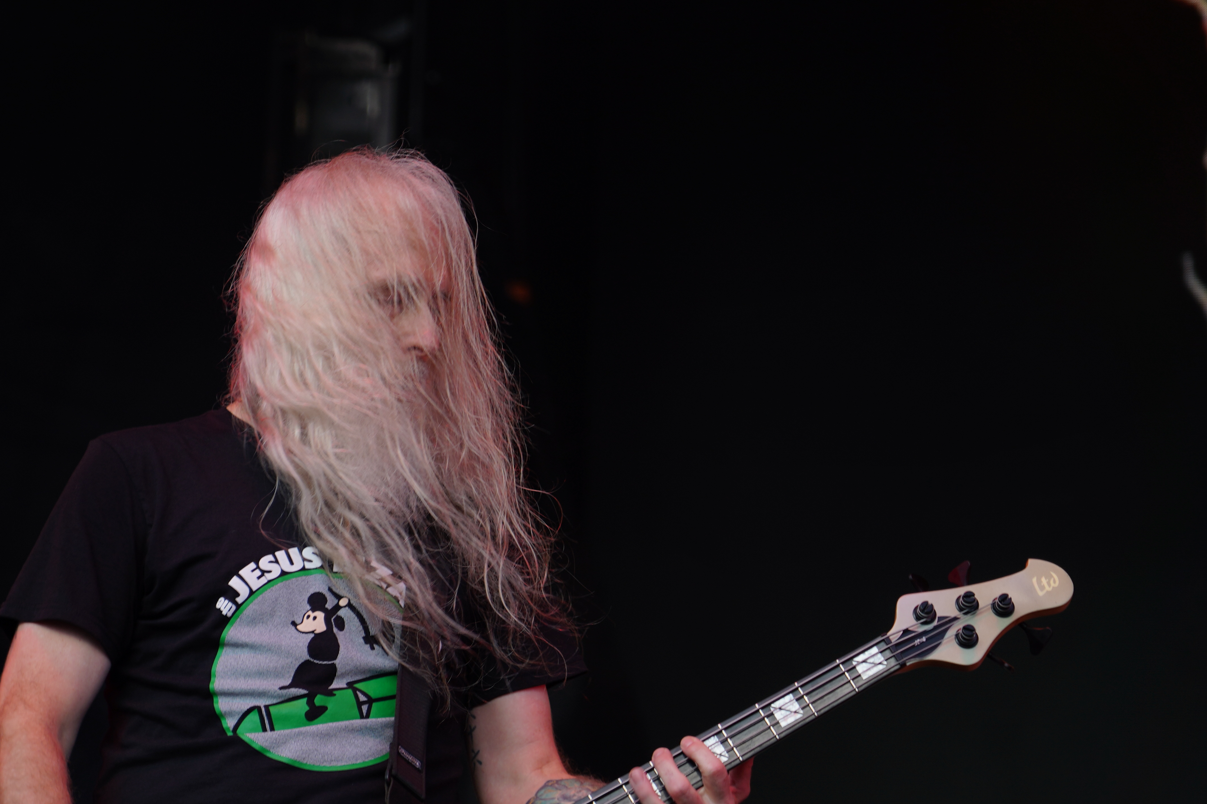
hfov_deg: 13.9
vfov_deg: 9.3
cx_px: 386
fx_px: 4928
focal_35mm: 147
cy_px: 502
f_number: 4
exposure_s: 1/125
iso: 125
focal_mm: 105
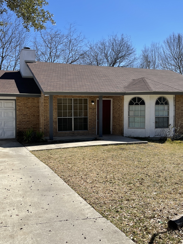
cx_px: 79
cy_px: 122
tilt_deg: -3.0
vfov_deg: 52.6
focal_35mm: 35
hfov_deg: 40.6
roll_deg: -0.3
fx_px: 247
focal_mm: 5.1
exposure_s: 1/3663
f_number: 1.6
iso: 32
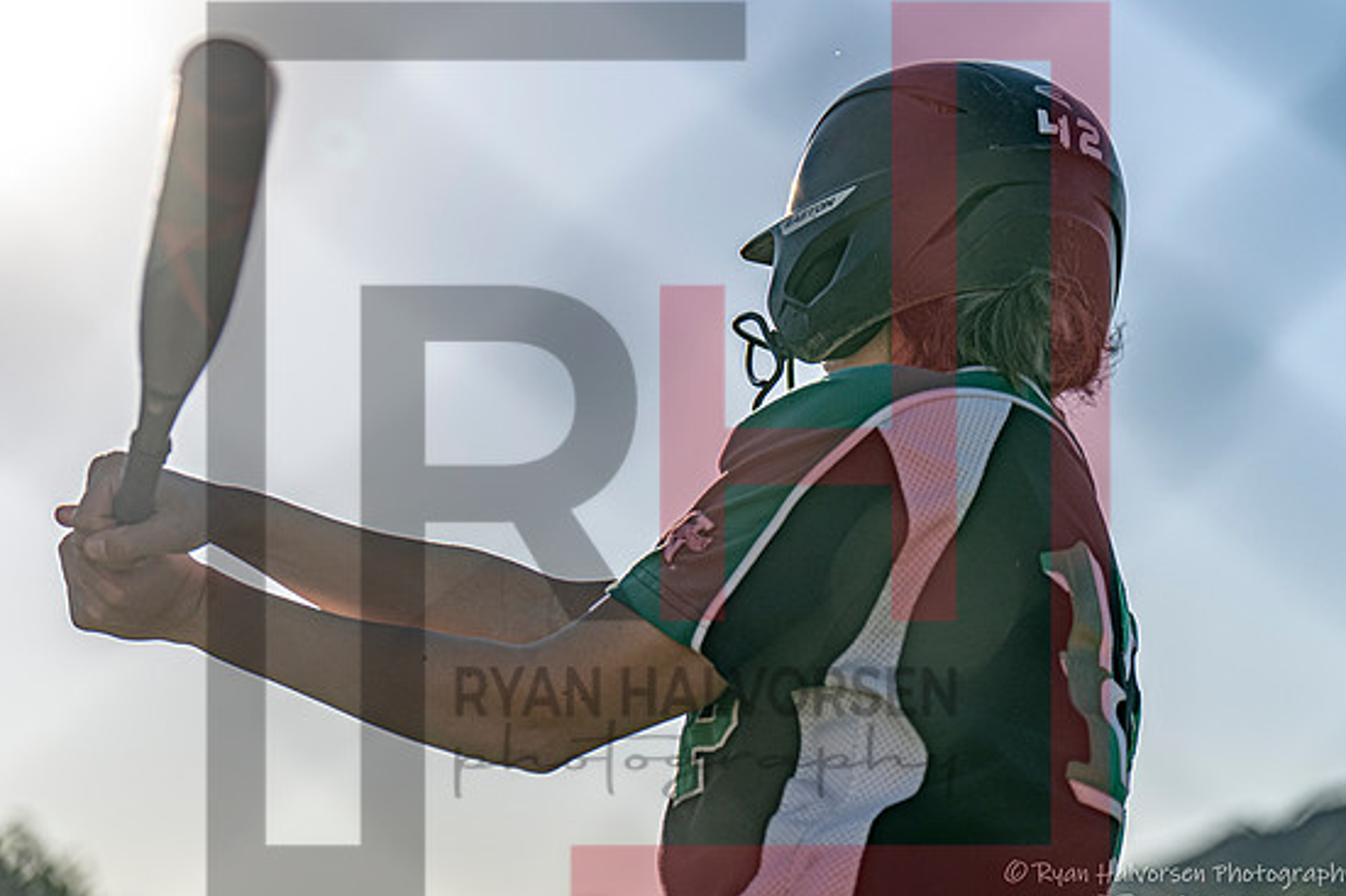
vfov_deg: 10.8
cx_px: 699
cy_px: 278
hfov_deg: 16.1
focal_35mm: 127
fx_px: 4747
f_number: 2.8
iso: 100
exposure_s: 1/2500
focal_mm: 88
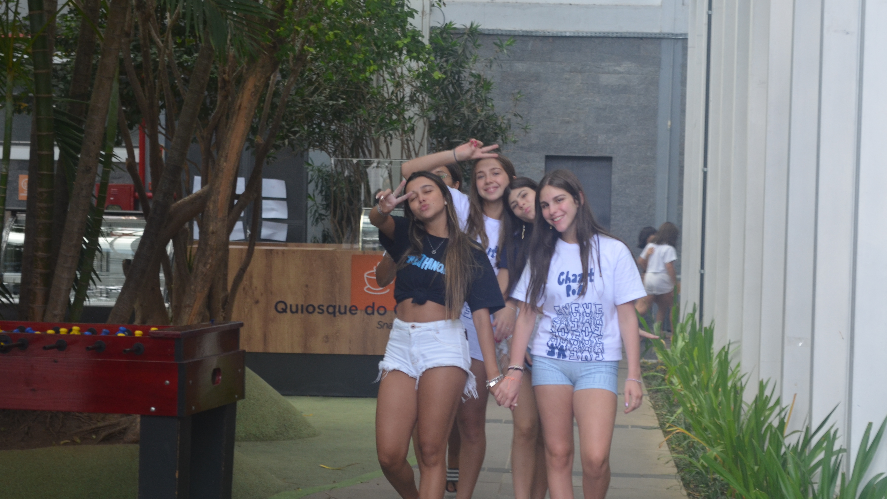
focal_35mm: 96
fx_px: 2248
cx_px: 474
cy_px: 277
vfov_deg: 12.7
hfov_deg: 22.3
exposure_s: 1/60
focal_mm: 55
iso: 450
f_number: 5.6
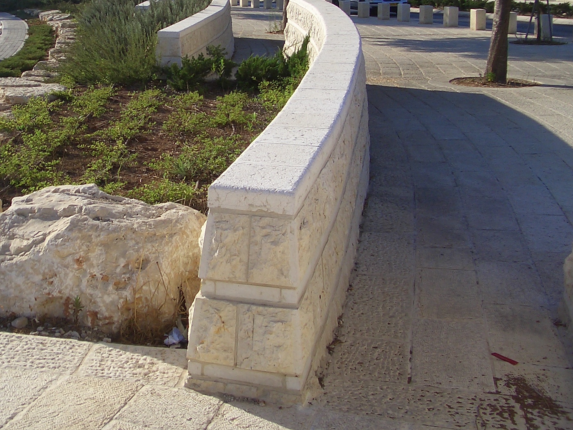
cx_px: 164
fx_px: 844
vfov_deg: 28.2
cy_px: 120
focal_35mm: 51
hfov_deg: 36.8
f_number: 4.3
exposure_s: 1/500
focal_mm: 5.8
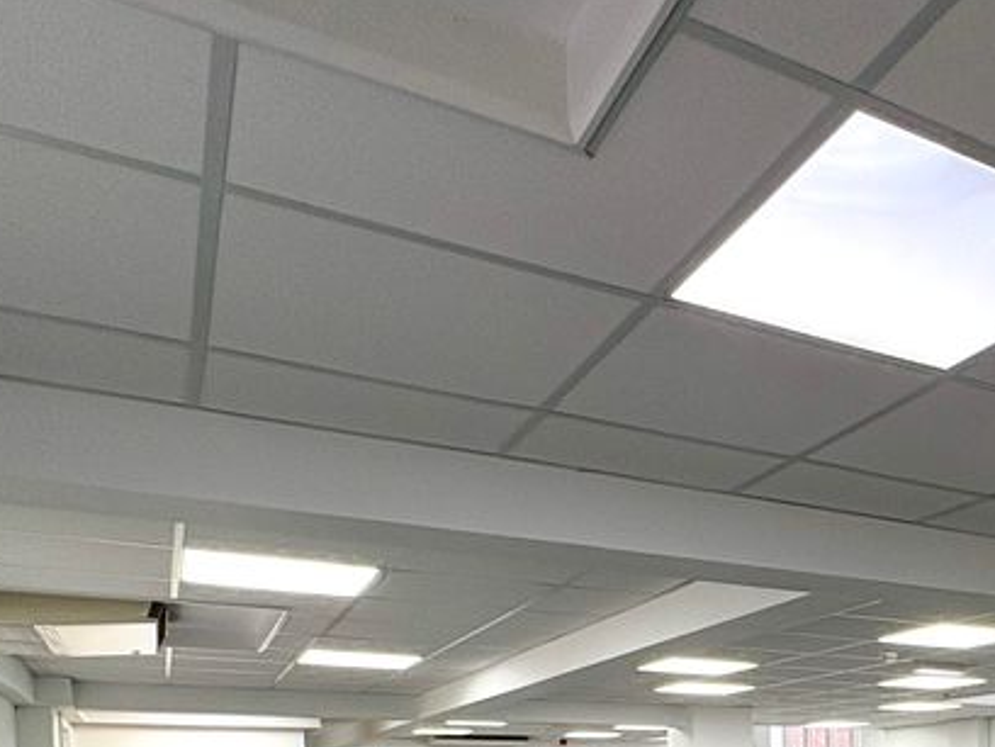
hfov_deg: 44.7
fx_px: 1093
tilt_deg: -4.1
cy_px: 882
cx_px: 886
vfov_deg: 31.9
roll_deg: +0.7
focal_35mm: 38
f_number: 2.2
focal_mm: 2.22
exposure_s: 1/112
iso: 125
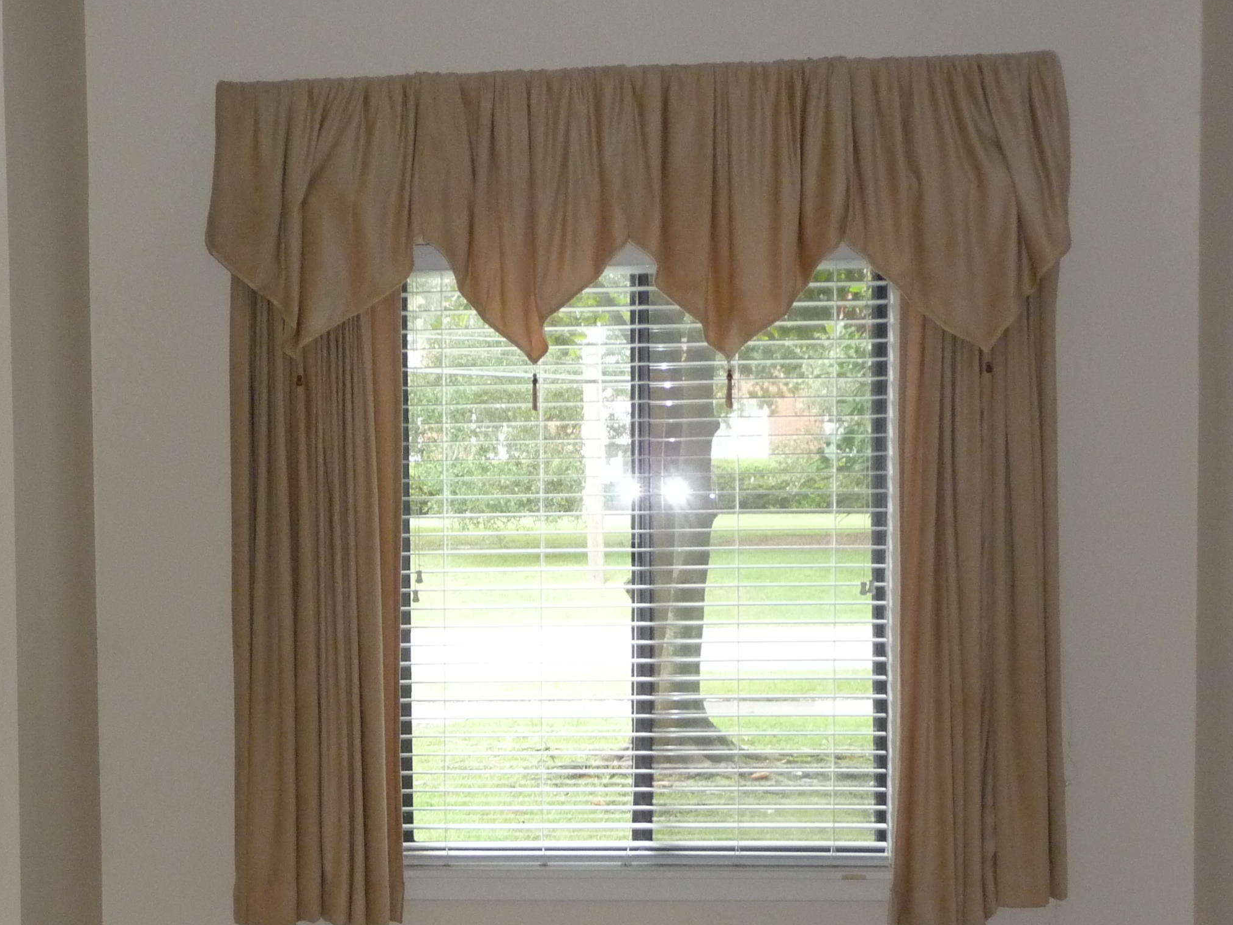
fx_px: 2280
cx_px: 423
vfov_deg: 22.8
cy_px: 645
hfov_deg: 30.1
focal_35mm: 64
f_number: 4
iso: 320
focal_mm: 7.1
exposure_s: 1/30
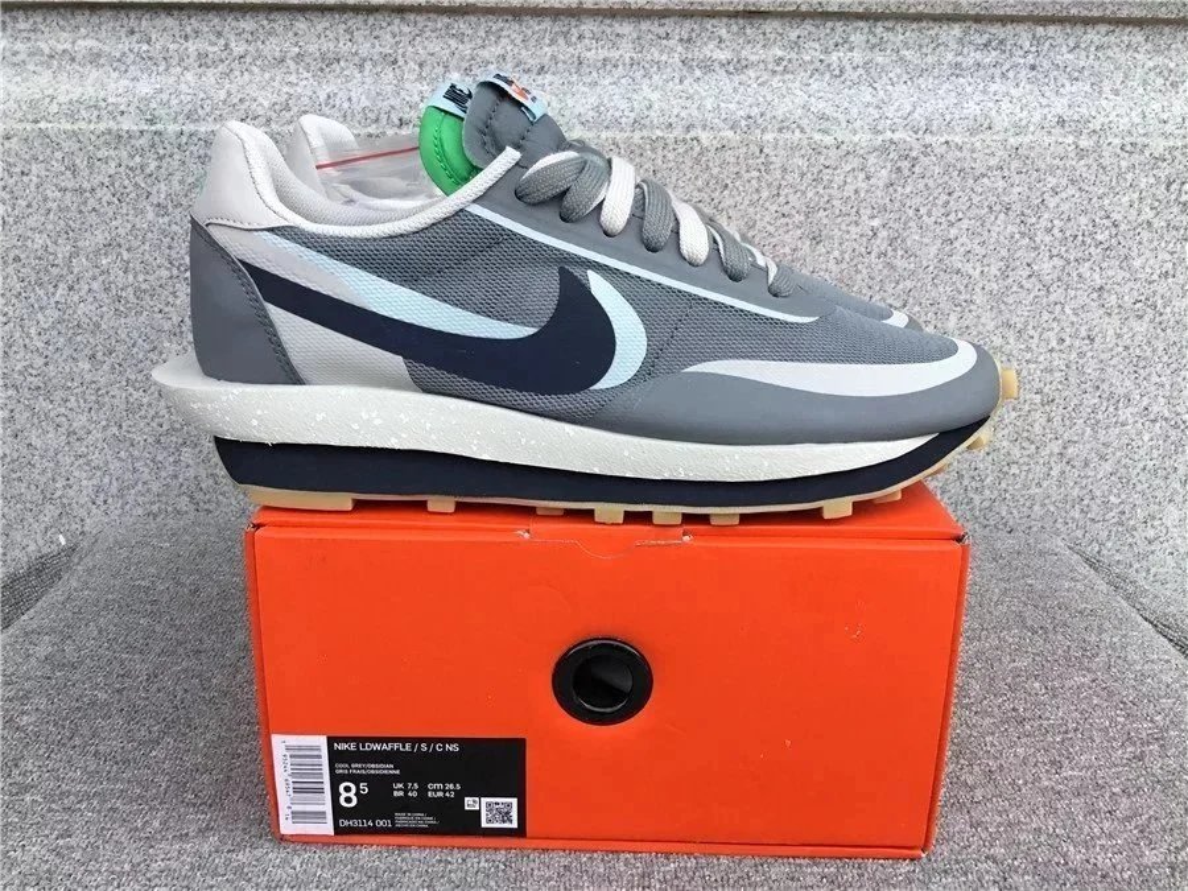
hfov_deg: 58.4
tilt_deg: -17.5
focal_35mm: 31
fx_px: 1064
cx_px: 594
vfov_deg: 45.4
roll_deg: -0.2
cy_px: 446
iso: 25
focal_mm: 3.3
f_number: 2.4
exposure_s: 1/248
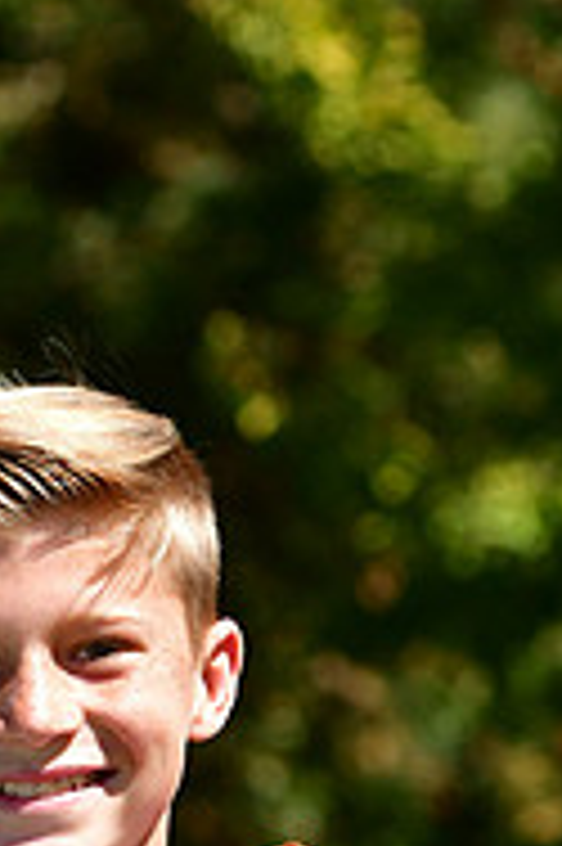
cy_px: 1040
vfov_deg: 4.5
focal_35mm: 454
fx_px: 10650
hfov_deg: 3.0
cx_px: 2
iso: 400
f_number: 4.5
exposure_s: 1/3200
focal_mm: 98
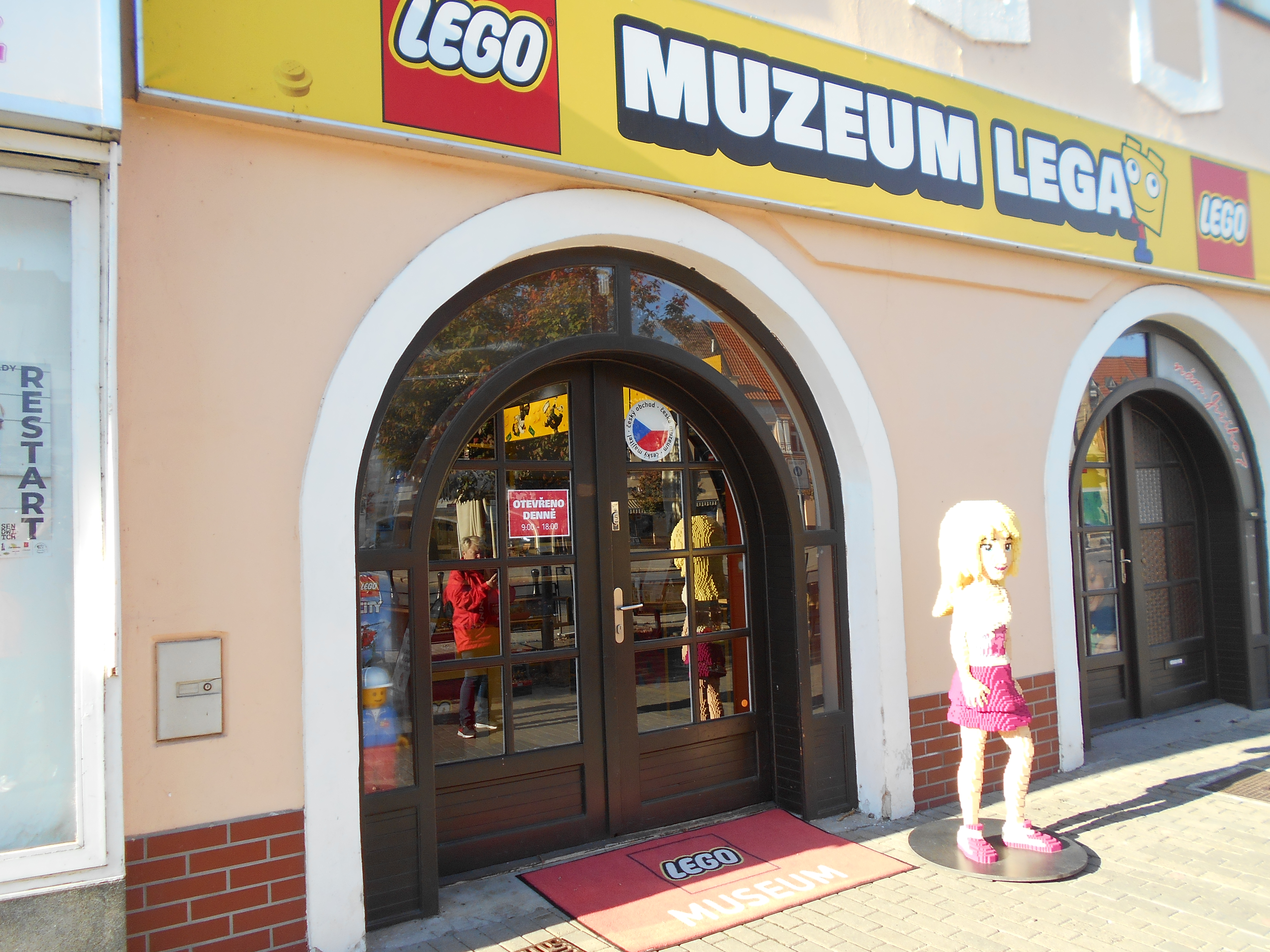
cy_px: 476
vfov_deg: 53.1
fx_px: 954
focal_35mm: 26
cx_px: 635
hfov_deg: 67.3
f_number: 3.2
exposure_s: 1/160
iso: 80
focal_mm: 4.6
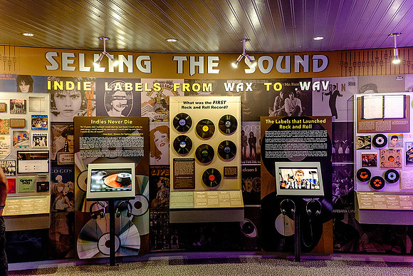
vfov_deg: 40.0
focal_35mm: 33
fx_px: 379
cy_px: 138
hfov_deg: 57.2
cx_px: 206
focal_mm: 22.3
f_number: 6.4
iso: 1600
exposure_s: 1/13
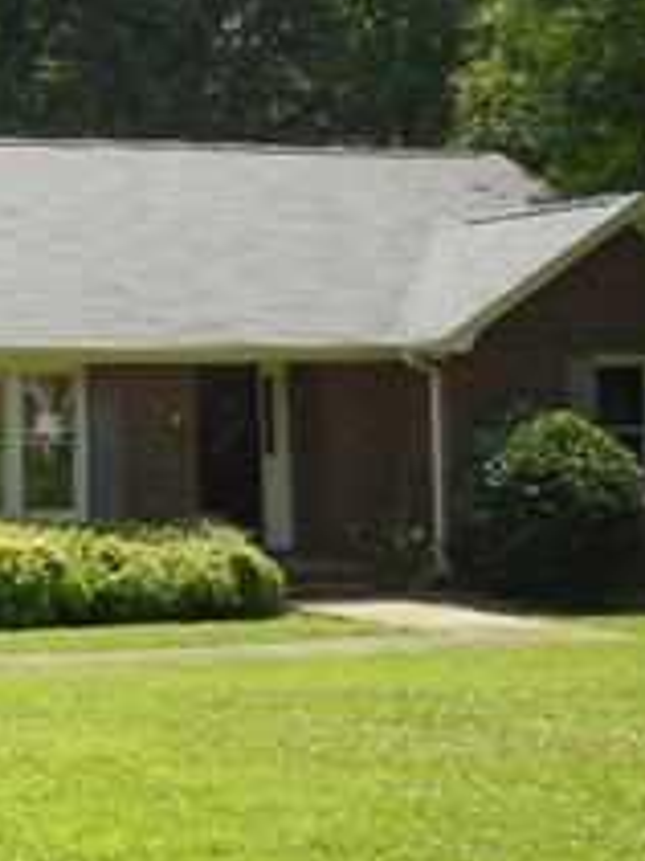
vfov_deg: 24.6
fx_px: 1965
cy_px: 257
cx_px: -278
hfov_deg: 17.1
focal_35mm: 79
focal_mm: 4.6
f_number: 3.2
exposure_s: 1/640
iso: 80
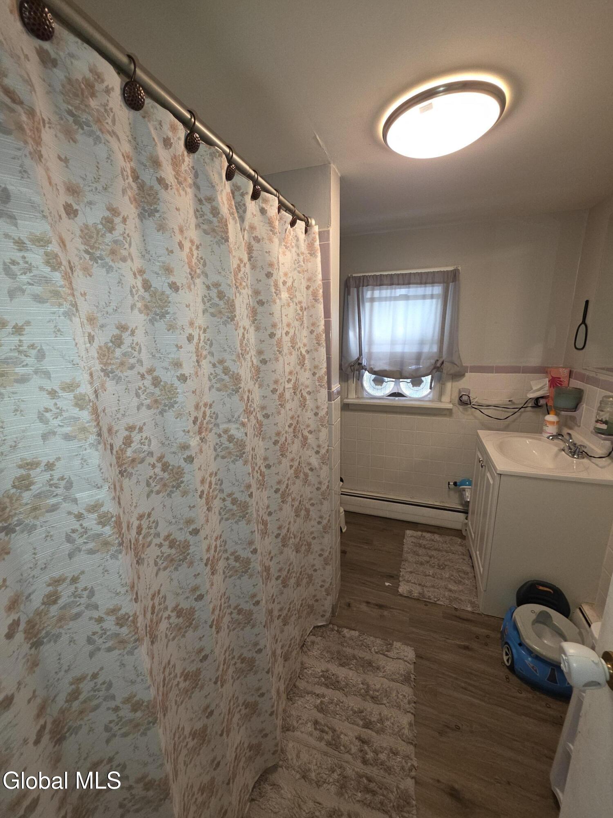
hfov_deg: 89.9
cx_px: 306
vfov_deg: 106.2
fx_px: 307
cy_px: 409
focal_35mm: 13
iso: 80
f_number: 1.9
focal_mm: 2.2
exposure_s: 1/60
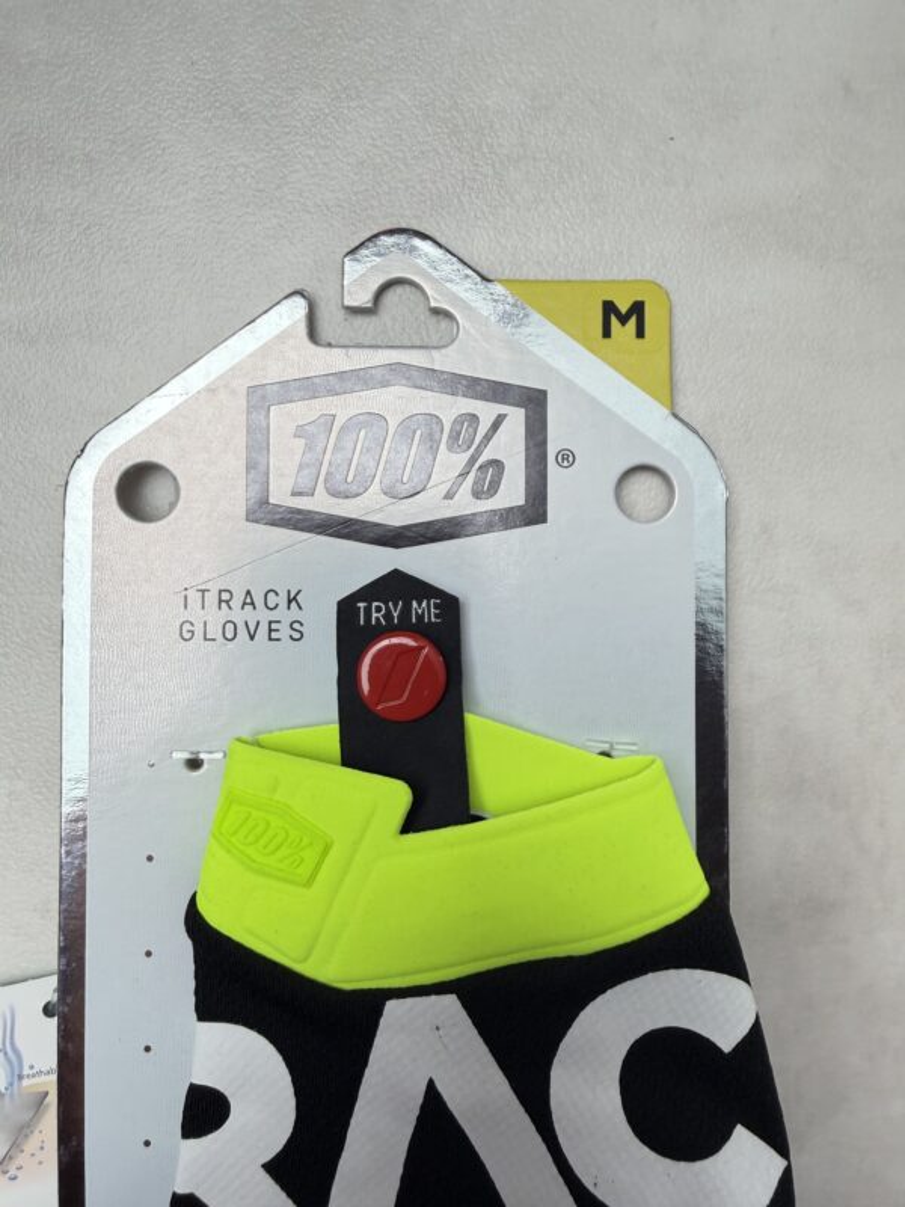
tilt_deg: -77.2
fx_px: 837
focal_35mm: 24
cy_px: 604
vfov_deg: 71.6
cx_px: 452
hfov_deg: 56.8
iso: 125
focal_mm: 2.22
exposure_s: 1/100
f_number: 2.2
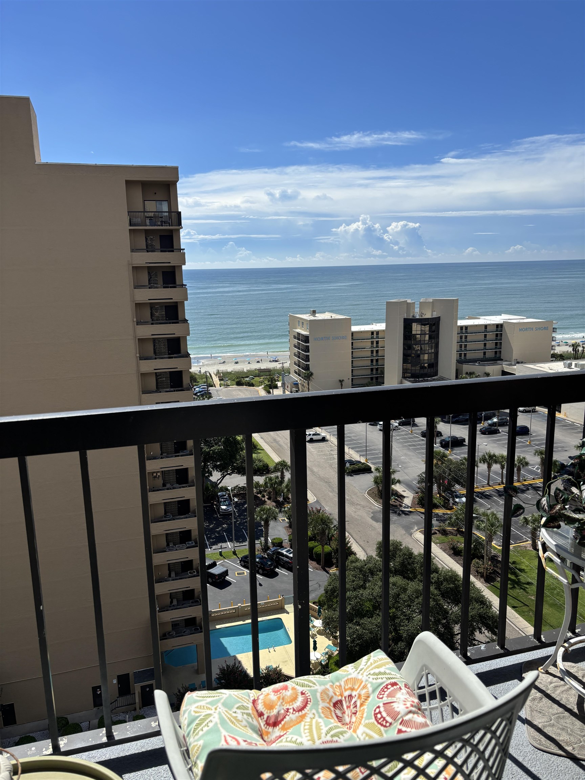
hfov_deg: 53.1
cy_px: 390
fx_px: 586
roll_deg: +0.2
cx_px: 292
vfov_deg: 67.3
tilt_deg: -12.8
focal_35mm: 26
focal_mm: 5.96
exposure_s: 1/5348
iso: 50
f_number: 1.6
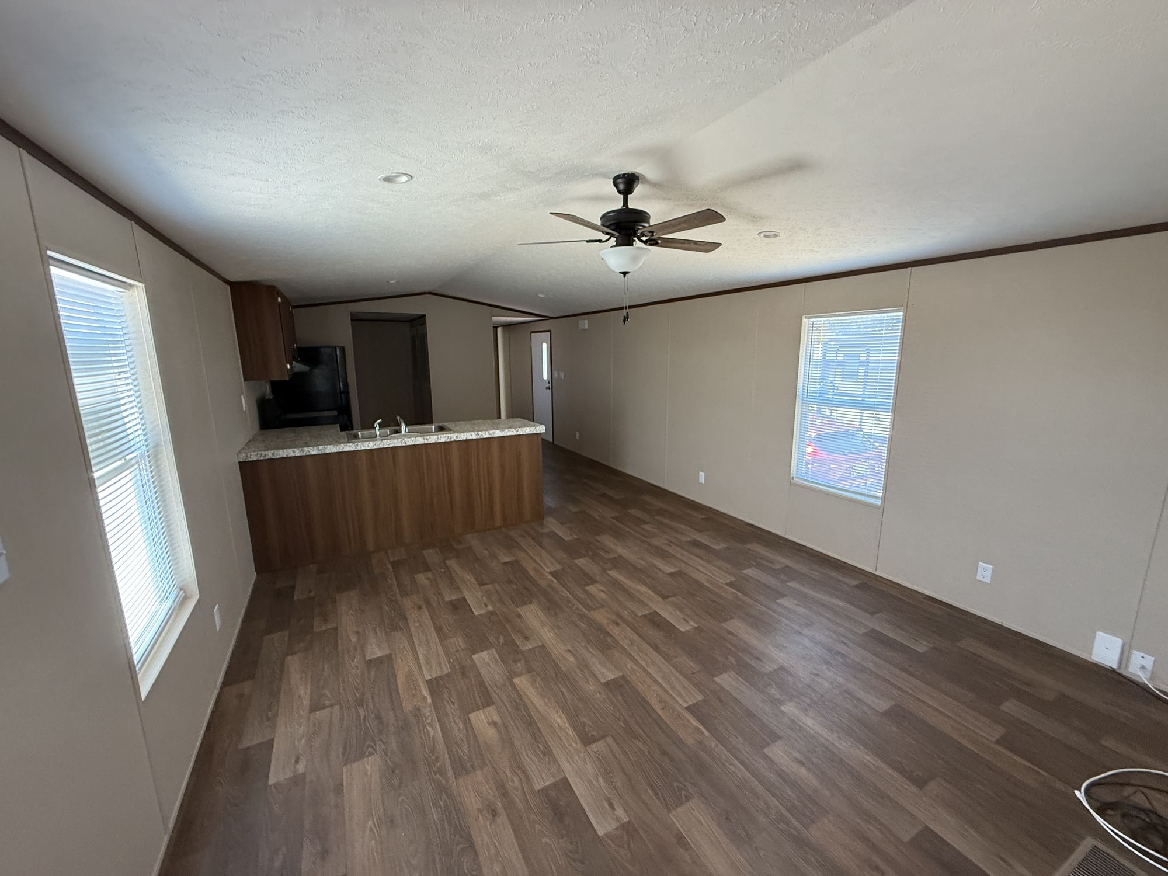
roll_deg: -0.4
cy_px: 438
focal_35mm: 14
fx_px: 472
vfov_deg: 85.7
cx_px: 584
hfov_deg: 102.1
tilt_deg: -10.4
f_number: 2.2
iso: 400
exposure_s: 1/60
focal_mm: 2.22
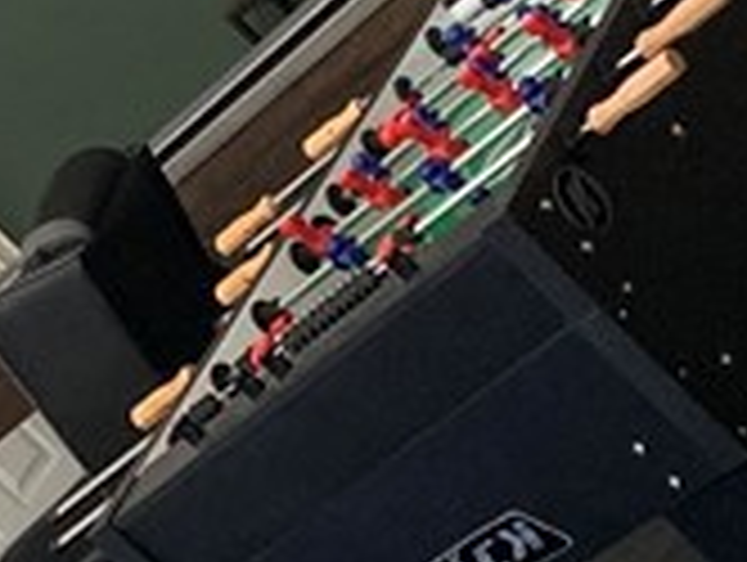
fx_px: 3458
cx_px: 270
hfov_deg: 12.3
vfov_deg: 9.3
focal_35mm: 160
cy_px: 495
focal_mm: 4.25
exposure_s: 1/30
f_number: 1.8
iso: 500
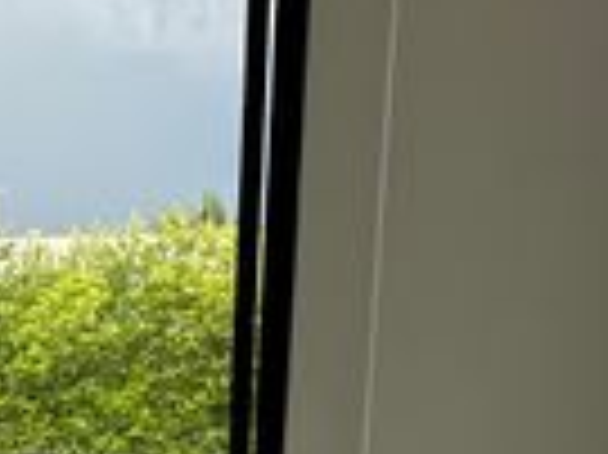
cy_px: 521
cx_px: -169
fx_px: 1211
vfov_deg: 20.1
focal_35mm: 69
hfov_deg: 24.7
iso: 40
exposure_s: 1/319
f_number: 2.2
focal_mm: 2.22
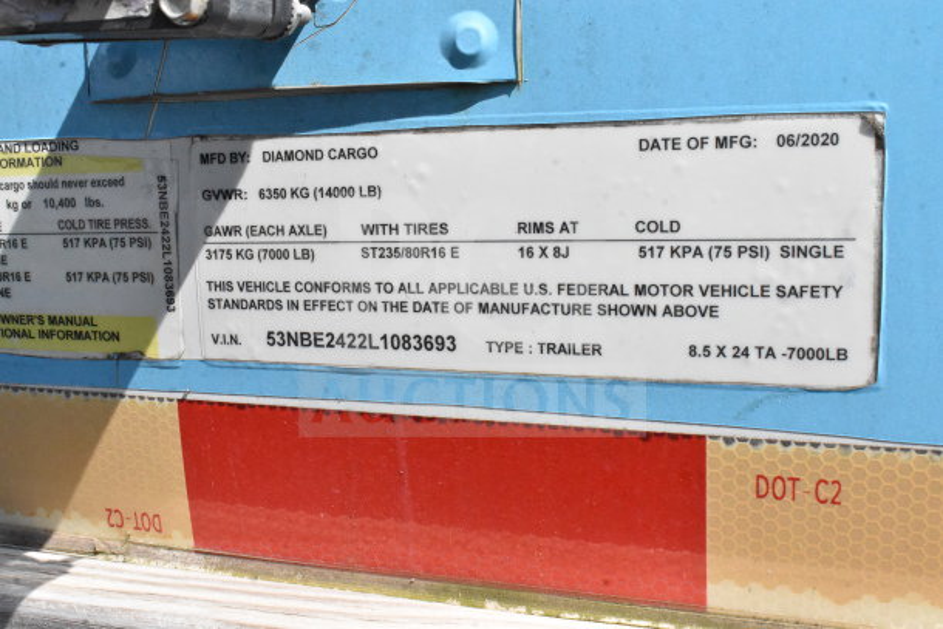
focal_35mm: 45
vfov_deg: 29.9
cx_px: 472
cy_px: 314
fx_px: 1179
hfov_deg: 43.6
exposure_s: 1/2000
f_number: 22
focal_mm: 30
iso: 6400
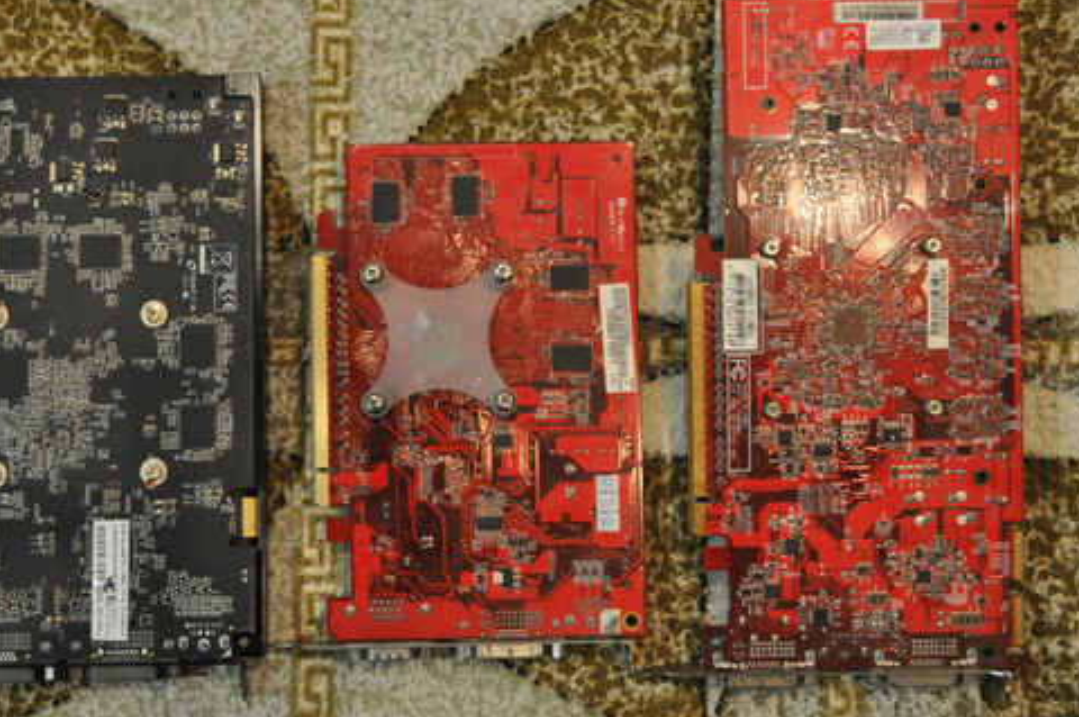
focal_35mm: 60
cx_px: 481
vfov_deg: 22.6
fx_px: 1796
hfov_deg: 33.4
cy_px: 334
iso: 1250
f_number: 4.5
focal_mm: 30
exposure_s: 1/30
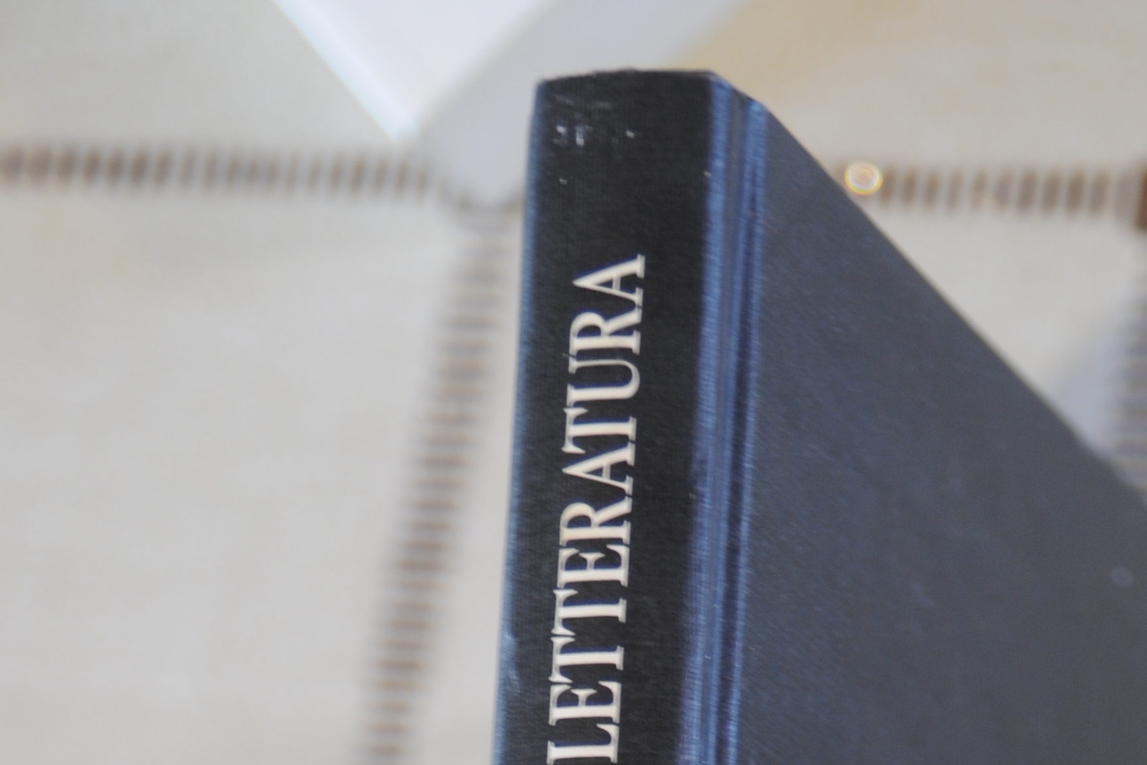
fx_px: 4461
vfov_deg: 9.4
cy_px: 1336
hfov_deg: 14.6
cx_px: 650
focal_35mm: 140
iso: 200
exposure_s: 1/20
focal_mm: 38
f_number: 2.8
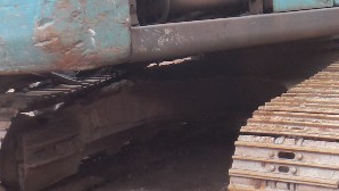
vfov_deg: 16.1
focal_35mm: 73
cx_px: 265
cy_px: -14
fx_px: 657
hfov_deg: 28.4
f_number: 3.1
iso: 125
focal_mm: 4.5
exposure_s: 1/125
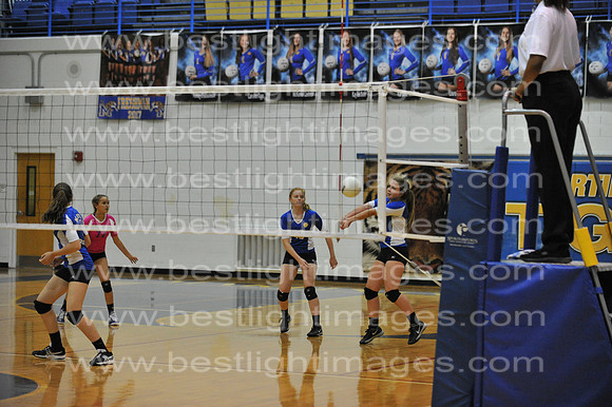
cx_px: 306
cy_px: 204
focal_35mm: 140
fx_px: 2379
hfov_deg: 14.7
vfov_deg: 9.8
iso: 8000
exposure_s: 1/800
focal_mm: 140
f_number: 3.2
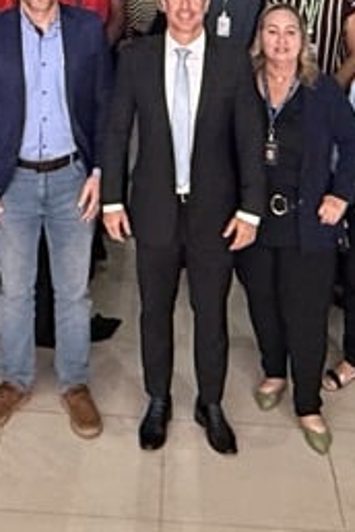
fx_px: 1168
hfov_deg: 17.2
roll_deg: -1.1
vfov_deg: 22.2
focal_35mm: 79
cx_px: 111
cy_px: -217
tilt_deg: +0.7
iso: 500
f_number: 2.2
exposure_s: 1/59
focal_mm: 2.22
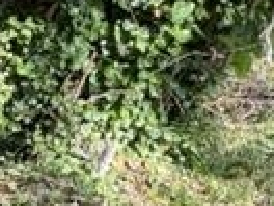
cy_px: 85
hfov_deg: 18.3
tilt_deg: -17.5
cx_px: -282
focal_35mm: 68
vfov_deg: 21.6
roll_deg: -8.5
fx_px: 538
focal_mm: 2.22
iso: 50
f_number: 2.2
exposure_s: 1/121
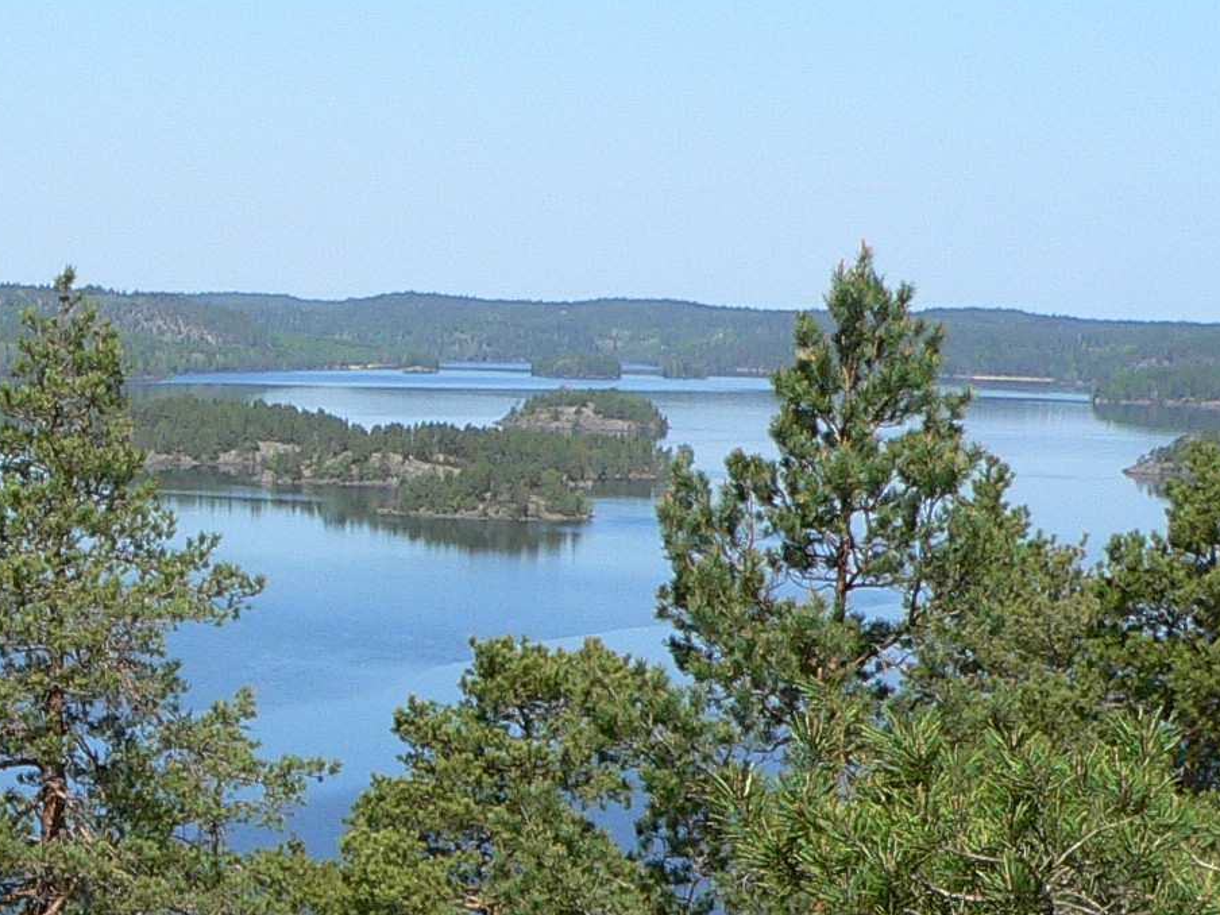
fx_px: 3595
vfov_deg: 14.0
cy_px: 1154
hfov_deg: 18.0
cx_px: -364
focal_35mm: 102
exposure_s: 1/500
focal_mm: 6
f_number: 4.6
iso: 80
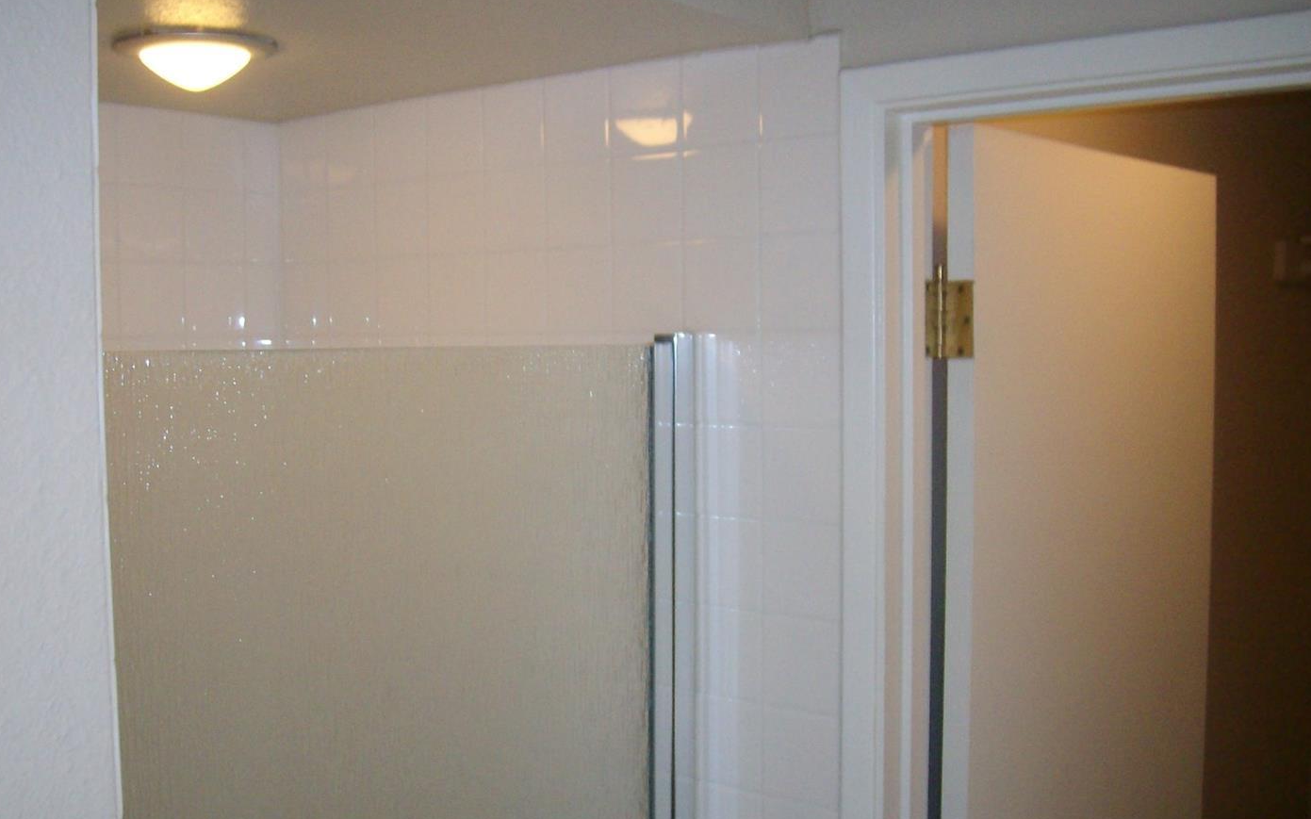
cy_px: 449
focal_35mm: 40
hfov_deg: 49.2
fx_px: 1429
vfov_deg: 32.0
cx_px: 610
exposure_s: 1/40
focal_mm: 5.8
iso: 200
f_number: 2.8
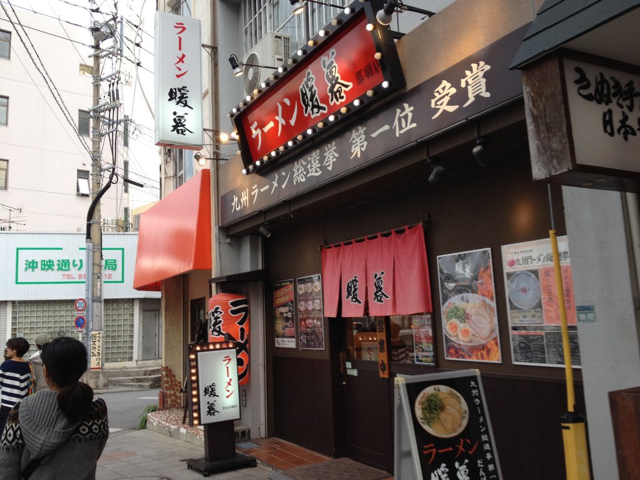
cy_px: 240
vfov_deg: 40.7
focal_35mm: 35
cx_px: 320
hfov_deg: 52.6
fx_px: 647
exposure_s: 1/120
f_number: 2.4
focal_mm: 4.28
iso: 64
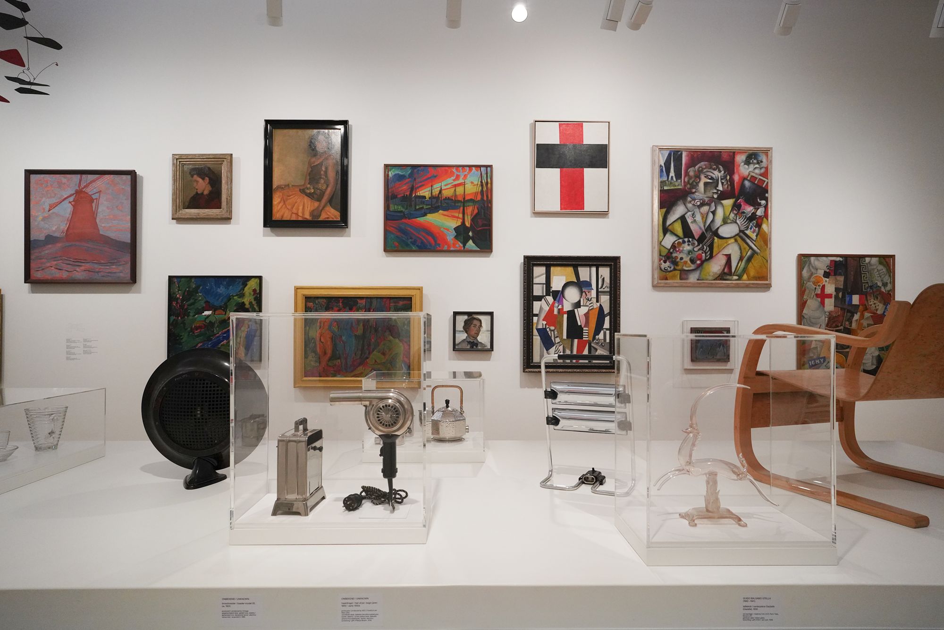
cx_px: 472
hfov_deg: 73.7
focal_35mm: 24
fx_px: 629
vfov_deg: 53.1
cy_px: 315
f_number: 6.3
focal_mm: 24
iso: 3200
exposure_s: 1/80
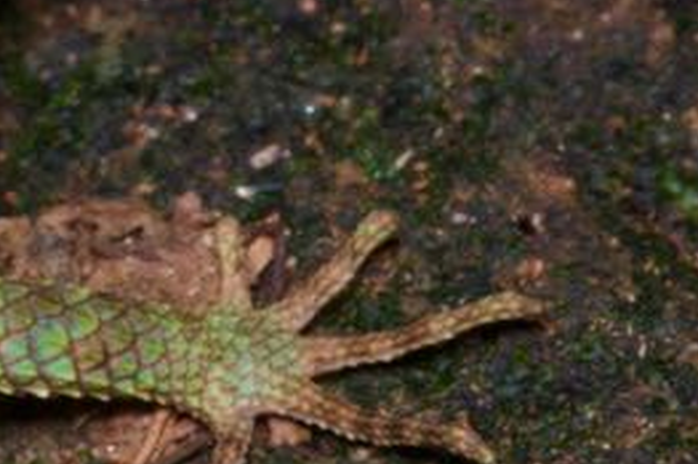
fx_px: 13304
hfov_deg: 3.0
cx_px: -112
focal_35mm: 687
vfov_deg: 2.0
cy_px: 61
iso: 100
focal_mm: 100
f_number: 16
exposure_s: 1/160
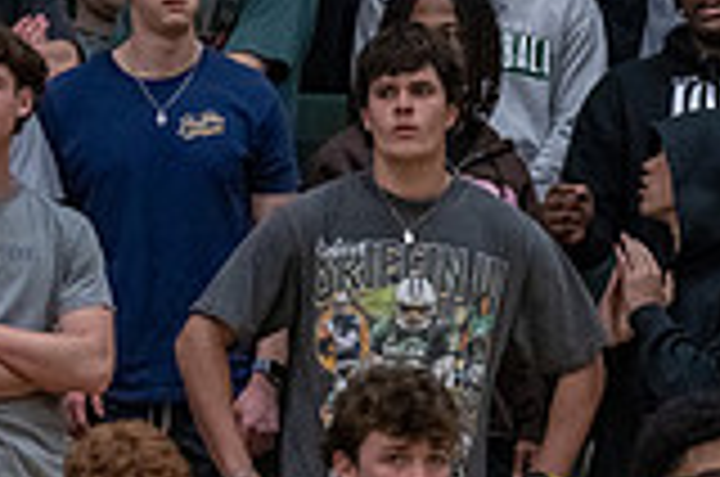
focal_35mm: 638
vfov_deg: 2.1
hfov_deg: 3.2
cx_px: 630
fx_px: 12735
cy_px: 274
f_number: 2.8
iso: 3200
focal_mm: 164
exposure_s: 1/1000
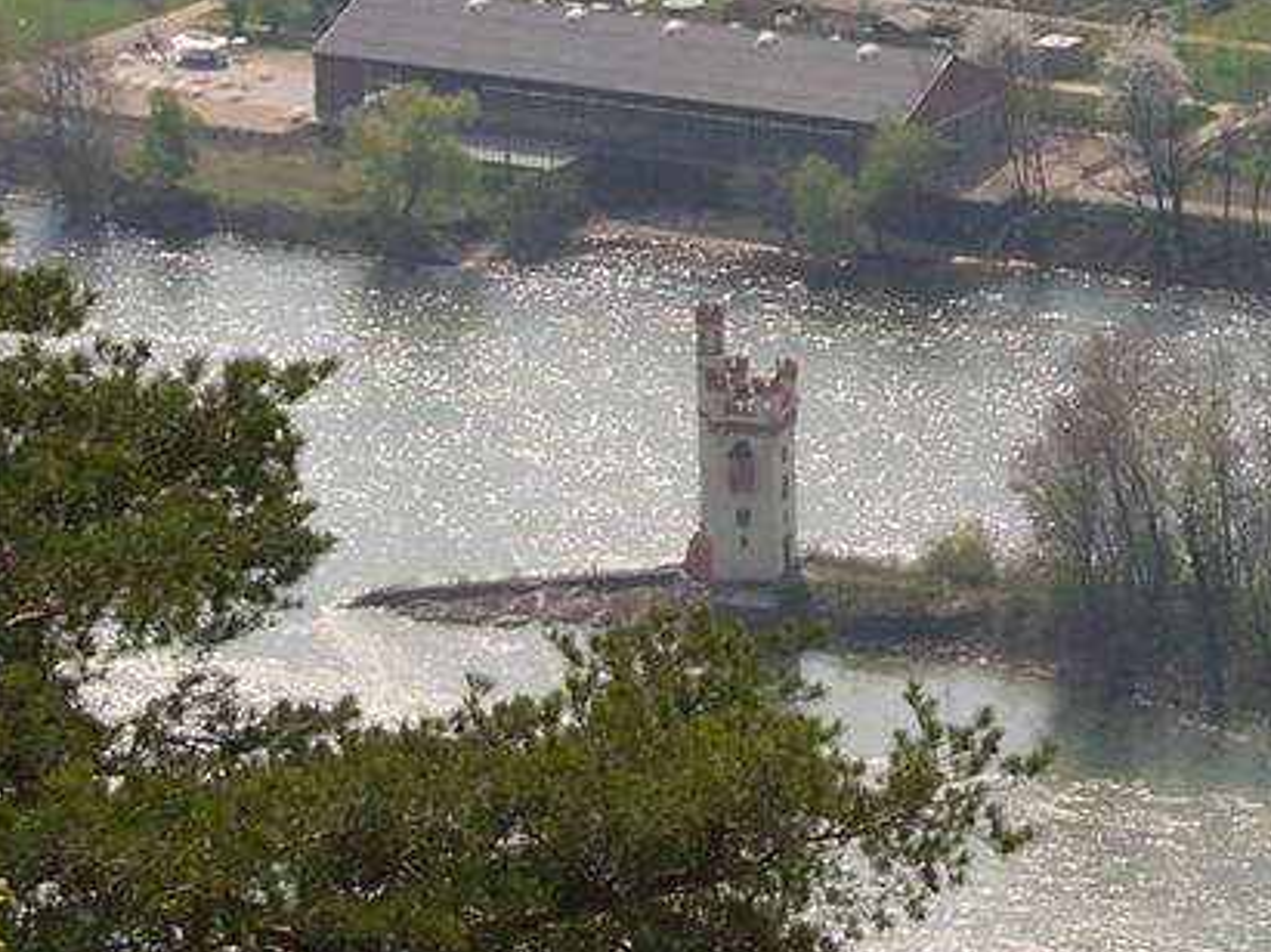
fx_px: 9727
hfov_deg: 7.4
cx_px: 1302
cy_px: -281
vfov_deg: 5.6
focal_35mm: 265
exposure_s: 1/500
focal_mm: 14.2
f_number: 5.6
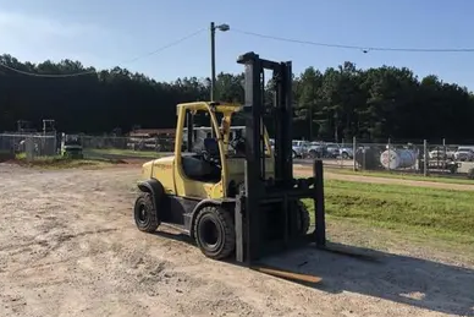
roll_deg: +0.4
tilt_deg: +0.1
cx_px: 235
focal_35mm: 30
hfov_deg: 61.9
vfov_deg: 43.6
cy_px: 142
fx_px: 395
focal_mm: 4
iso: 20
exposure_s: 1/1600
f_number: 1.8
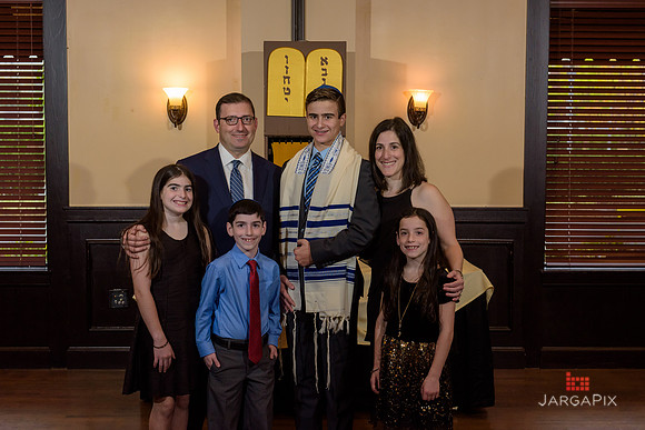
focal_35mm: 58
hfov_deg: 34.5
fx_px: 1039
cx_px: 322
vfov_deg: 23.4
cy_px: 215
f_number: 5
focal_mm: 58
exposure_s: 1/125
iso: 1000
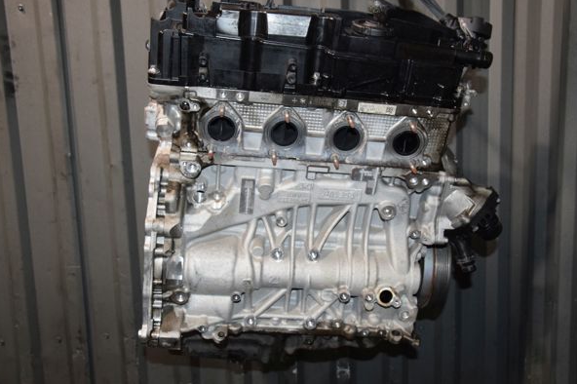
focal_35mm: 41
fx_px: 649
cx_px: 300
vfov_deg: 32.9
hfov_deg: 47.9
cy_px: 189
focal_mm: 25
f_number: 5.6
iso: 1600
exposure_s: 1/60
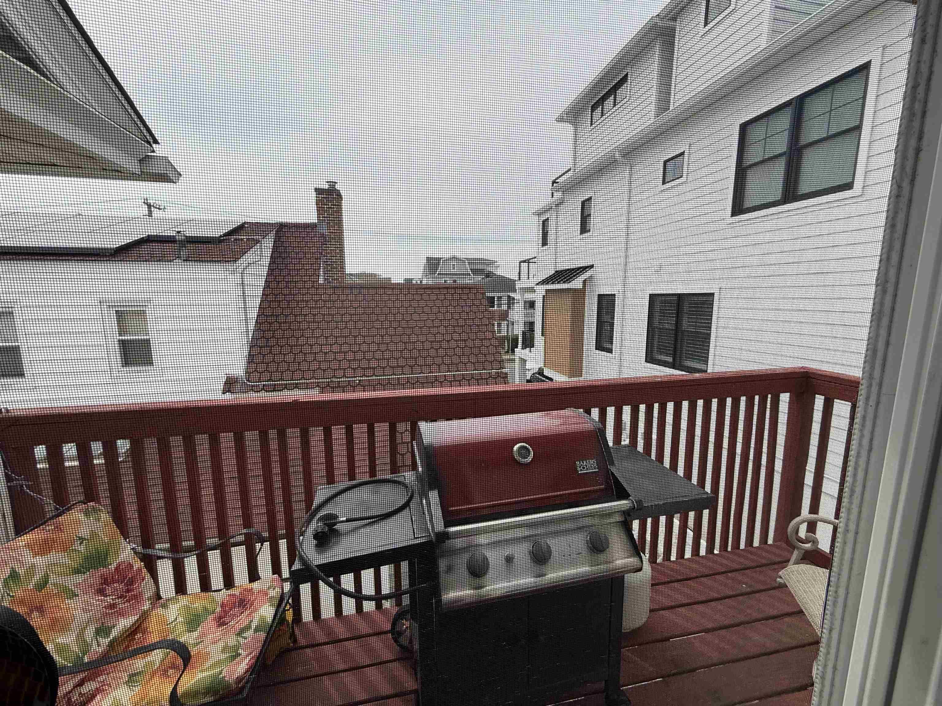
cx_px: 471
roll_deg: +0.3
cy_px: 353
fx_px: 381
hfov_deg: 102.1
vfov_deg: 85.7
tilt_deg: -8.4
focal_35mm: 14
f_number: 2.2
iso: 50
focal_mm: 2.22
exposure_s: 1/1235
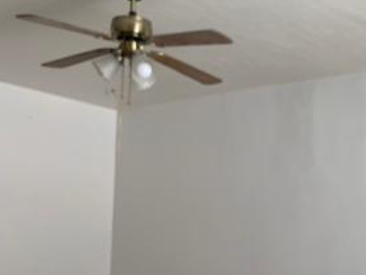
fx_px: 635
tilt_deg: +0.5
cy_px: 251
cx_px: 250
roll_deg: -3.1
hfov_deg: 31.9
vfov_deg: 23.7
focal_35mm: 60
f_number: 1.8
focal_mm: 4.25
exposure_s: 1/121
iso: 64
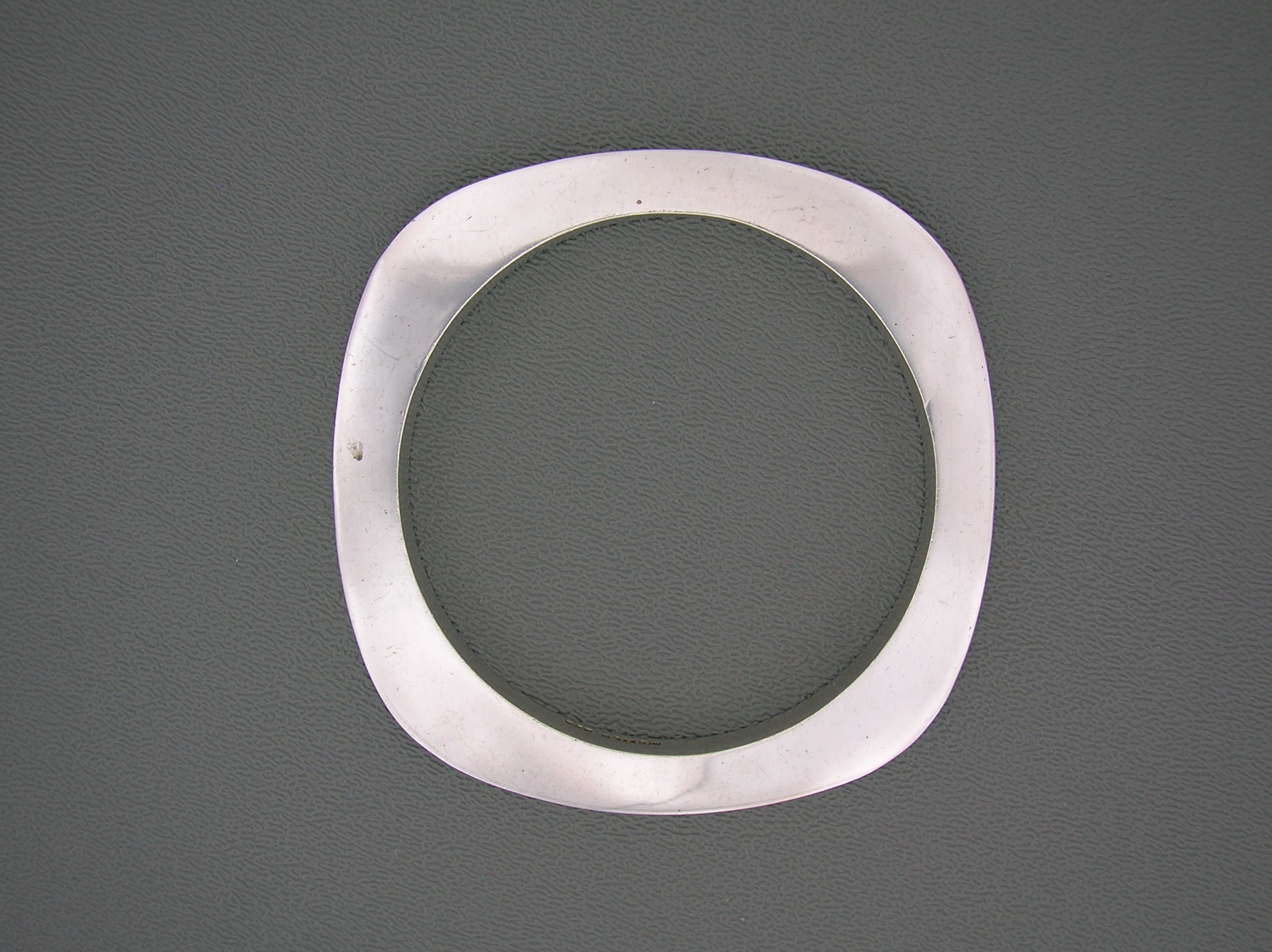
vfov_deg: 31.5
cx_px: 636
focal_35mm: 46
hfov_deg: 41.3
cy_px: 476
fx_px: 1689
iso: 50
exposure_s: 1/17.8
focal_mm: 7.7
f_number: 3.2
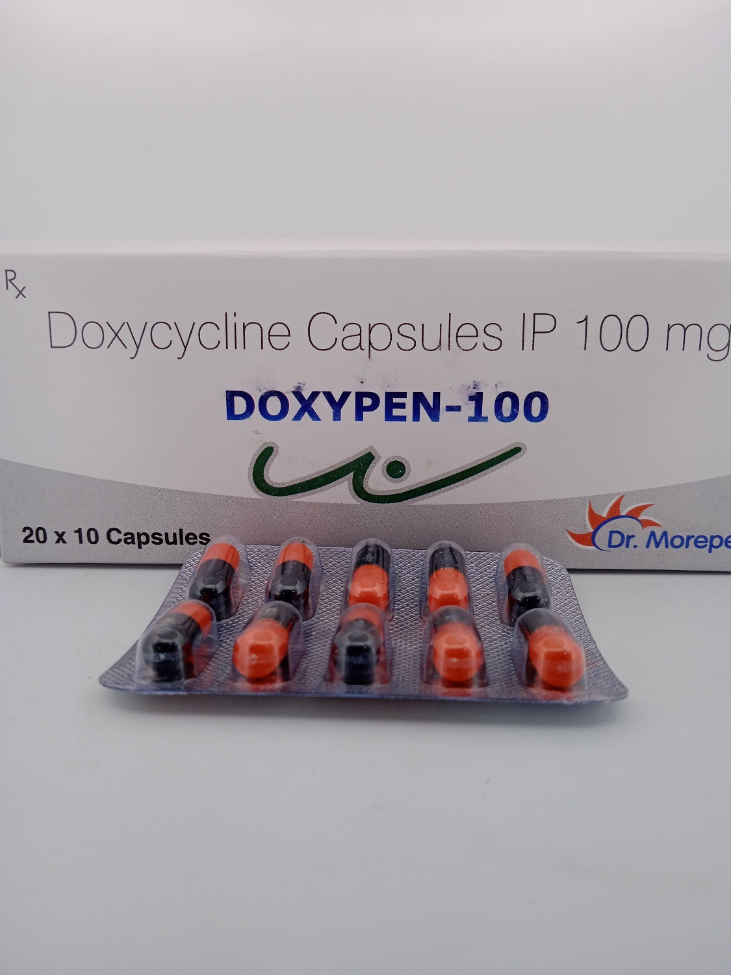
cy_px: 488
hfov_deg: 49.7
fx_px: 788
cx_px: 366
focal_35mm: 28
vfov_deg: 63.4
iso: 112
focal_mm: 3.43
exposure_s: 1/148
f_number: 2.2
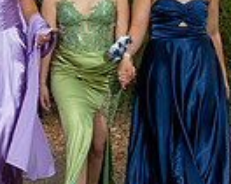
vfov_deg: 7.2
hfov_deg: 8.8
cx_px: -121
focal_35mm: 215
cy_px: 73
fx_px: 1467
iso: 250
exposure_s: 1/200
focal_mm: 35
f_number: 3.2
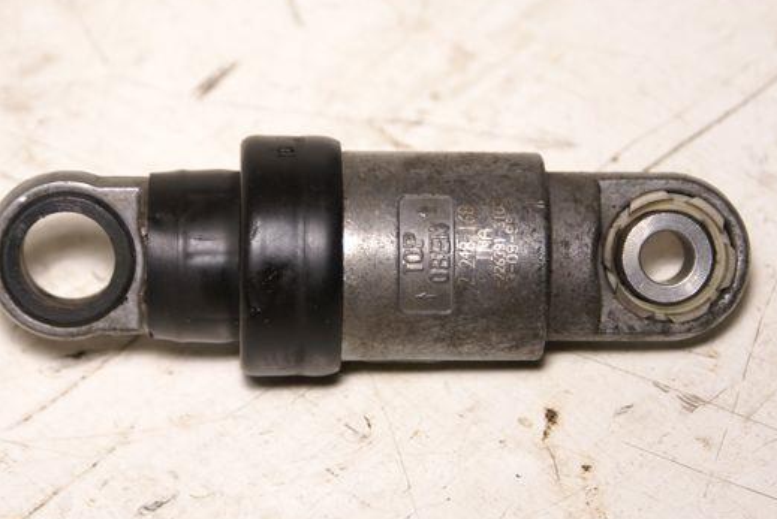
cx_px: 382
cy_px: 262
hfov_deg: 12.7
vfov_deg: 8.5
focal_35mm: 162
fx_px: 3499
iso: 200
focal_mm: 70
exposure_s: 1/125
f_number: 5.6
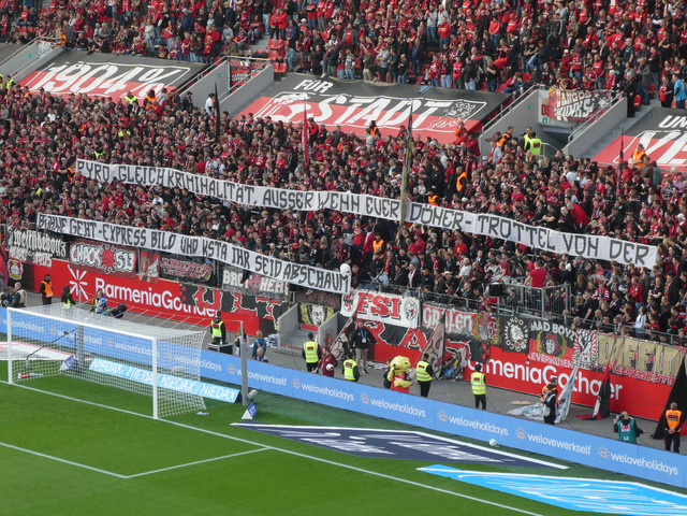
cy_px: 258
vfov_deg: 11.0
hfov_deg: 14.6
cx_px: 344
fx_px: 2679
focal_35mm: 135
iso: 125
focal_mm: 24.2
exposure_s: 1/80
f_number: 5.3
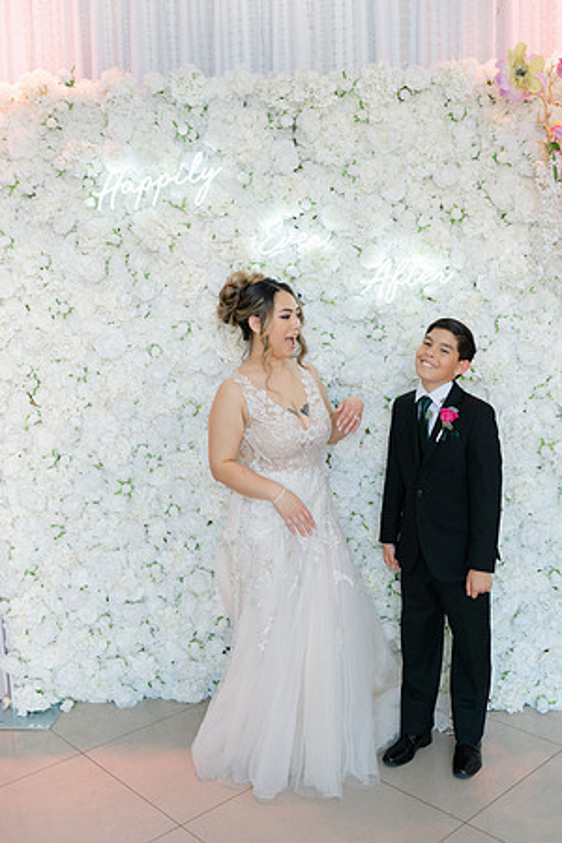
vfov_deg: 54.4
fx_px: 820
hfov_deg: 37.9
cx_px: 281
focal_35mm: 35
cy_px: 422
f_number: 4
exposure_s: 1/160
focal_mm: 35
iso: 400
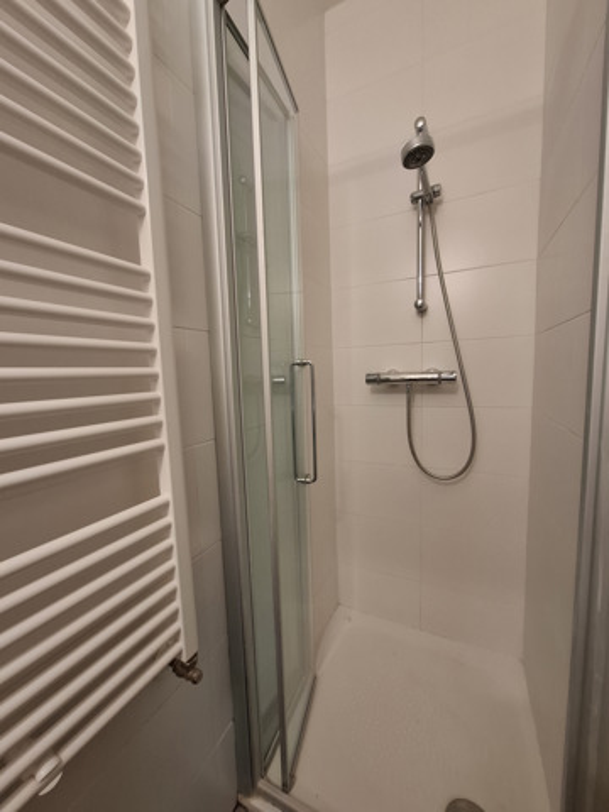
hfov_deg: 89.9
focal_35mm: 13
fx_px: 305
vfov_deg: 106.2
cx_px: 304
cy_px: 406
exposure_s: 1/50
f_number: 2.2
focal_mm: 1.74
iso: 160
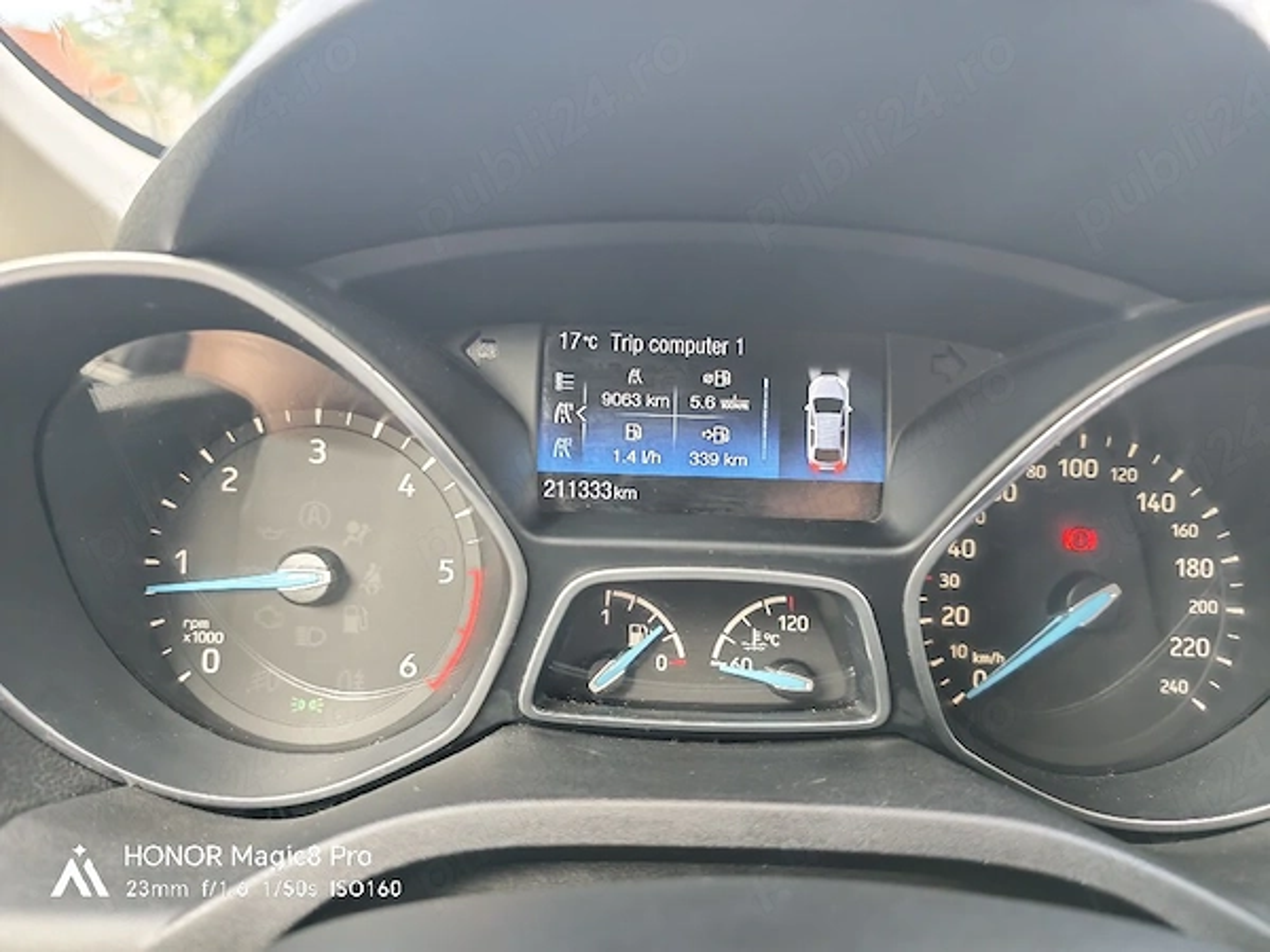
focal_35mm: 23
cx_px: 635
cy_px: 476
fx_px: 844
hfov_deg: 73.9
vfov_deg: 58.9
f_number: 1.6
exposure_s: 1/50
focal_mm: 6.55
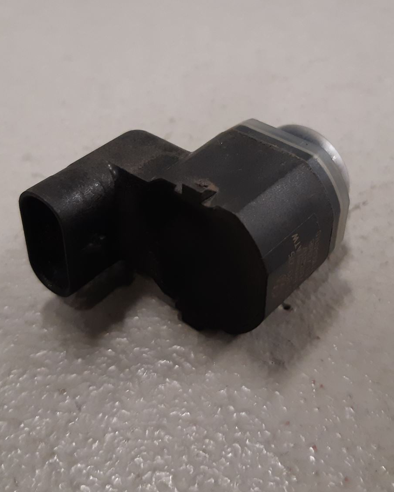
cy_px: 202
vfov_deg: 40.2
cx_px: 206
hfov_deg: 32.7
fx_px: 671
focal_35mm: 46
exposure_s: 1/50
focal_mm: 3.93
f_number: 1.7
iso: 200
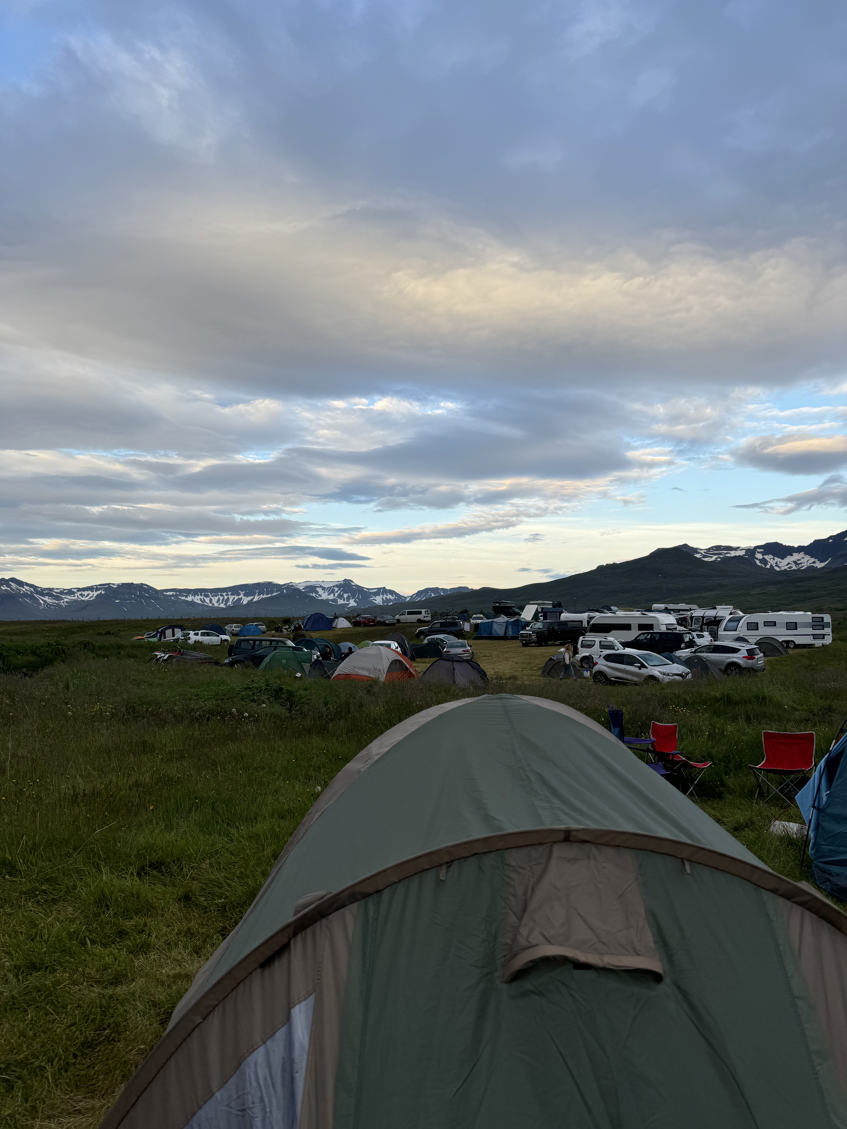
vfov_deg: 71.6
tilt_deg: +4.1
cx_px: 424
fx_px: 783
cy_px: 564
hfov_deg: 56.8
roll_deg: -1.1
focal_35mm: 24
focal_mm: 6.76
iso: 80
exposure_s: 1/773
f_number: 1.78
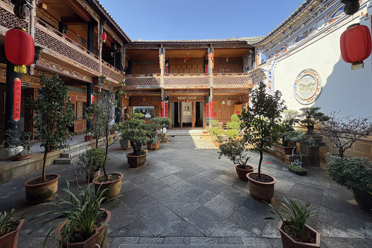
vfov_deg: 77.0
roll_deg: +0.3
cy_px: 109
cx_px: 185
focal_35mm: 15
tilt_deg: +2.3
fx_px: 155
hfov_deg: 100.4
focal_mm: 2.22
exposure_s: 1/354
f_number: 2.2
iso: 64
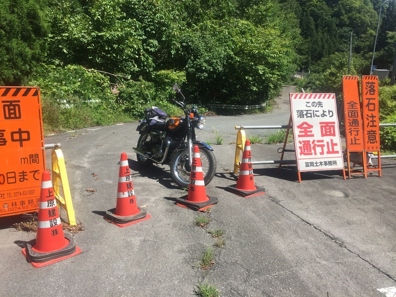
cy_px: 148
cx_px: 198
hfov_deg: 61.7
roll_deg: -0.4
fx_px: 332
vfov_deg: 48.2
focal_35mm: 29
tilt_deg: -15.7
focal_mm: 4.15
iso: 32
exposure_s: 1/1099
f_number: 2.2
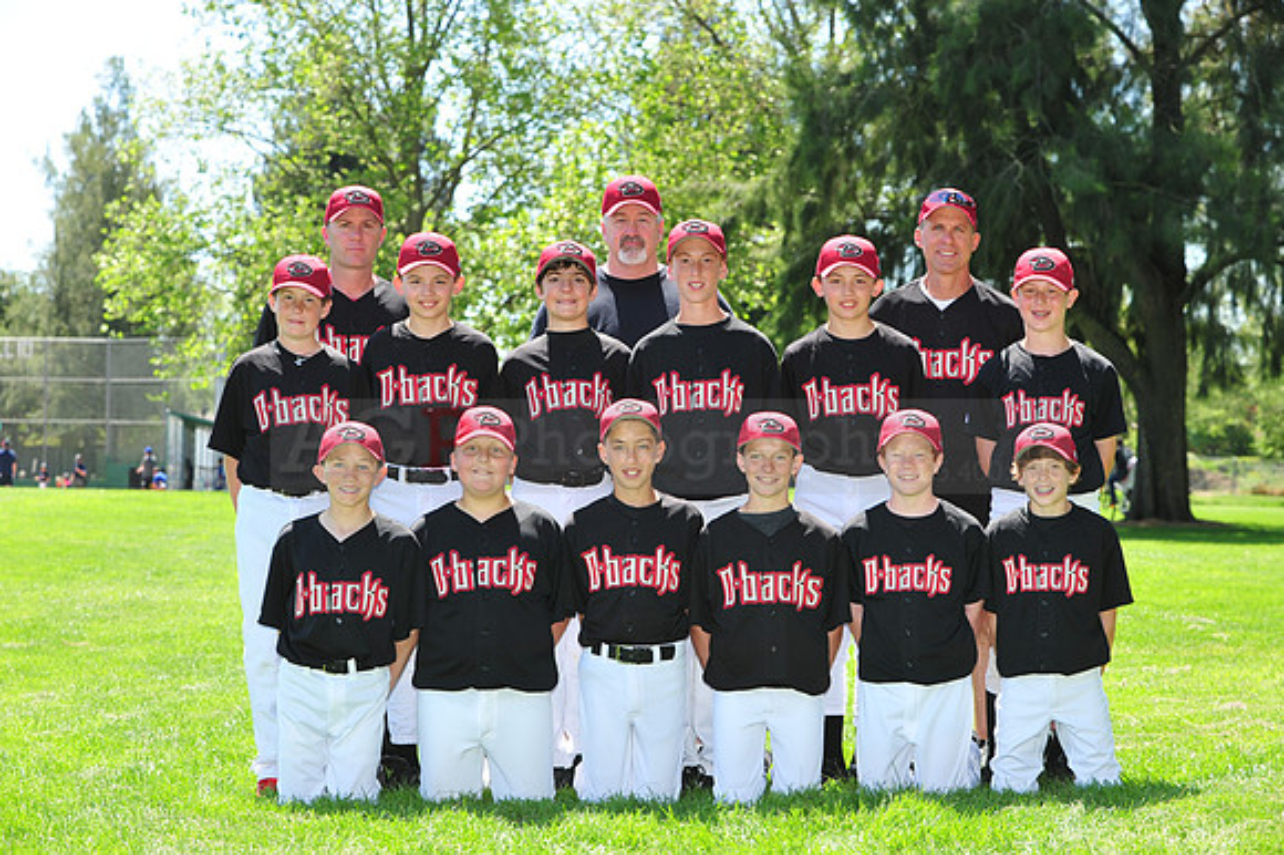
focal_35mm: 92
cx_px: 642
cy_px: 428
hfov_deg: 22.2
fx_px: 3279
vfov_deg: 14.8
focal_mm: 92
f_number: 7.1
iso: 200
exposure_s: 1/200
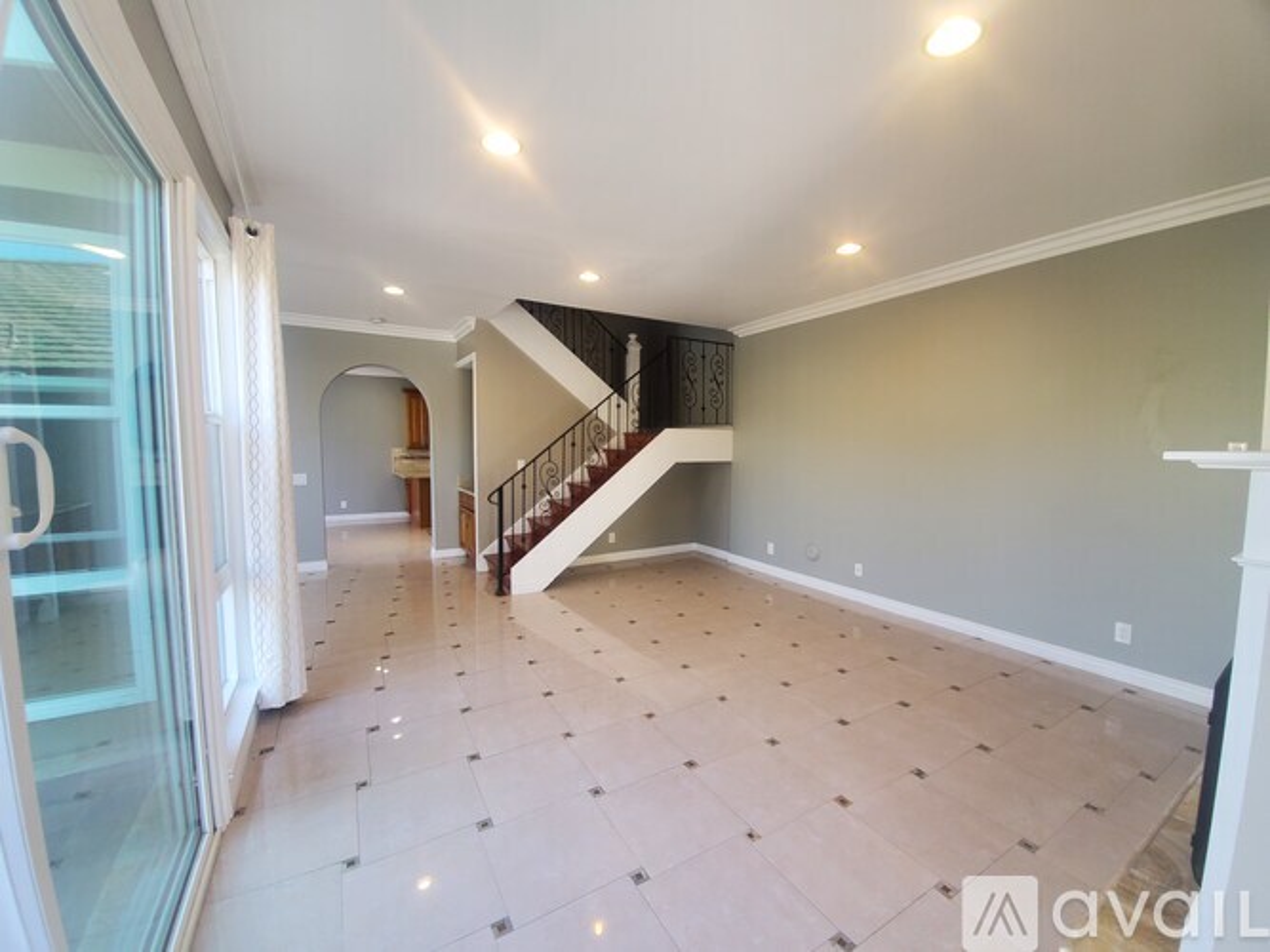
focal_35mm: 13
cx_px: 635
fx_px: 477
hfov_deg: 106.2
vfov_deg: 89.9
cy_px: 476
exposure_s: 1/59
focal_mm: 1.8
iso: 125
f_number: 2.2
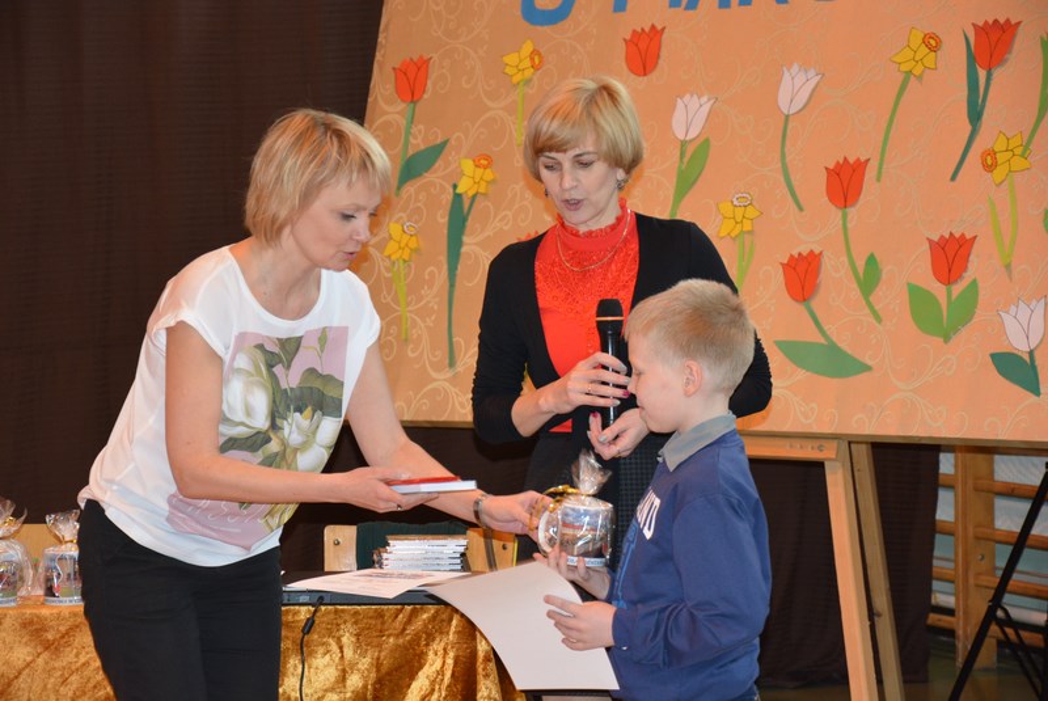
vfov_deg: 10.8
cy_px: 350
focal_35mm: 128
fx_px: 3715
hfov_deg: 16.1
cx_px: 524
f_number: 5.6
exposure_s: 1/60
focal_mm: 85
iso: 1400
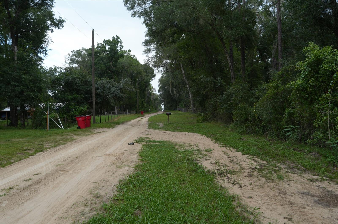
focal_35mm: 29
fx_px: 274
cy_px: 112
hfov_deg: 63.3
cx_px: 169
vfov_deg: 44.5
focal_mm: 19.5
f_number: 5
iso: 160
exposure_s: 1/125
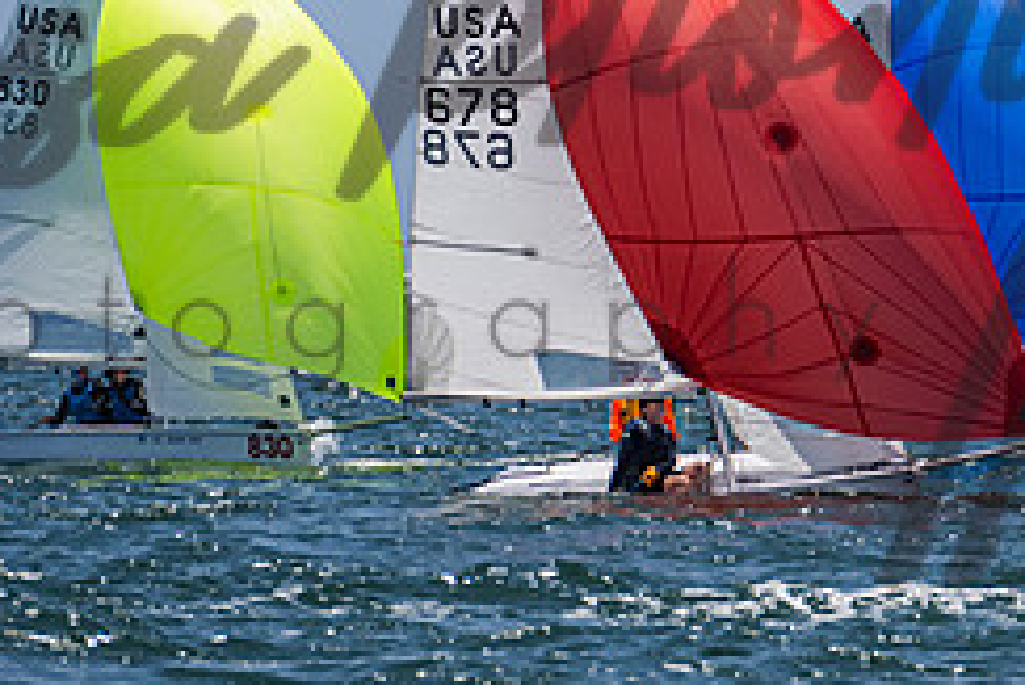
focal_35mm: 1290
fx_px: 36749
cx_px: 669
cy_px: -122
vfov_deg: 1.1
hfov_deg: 1.6
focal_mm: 400
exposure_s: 1/2000
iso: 400
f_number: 8
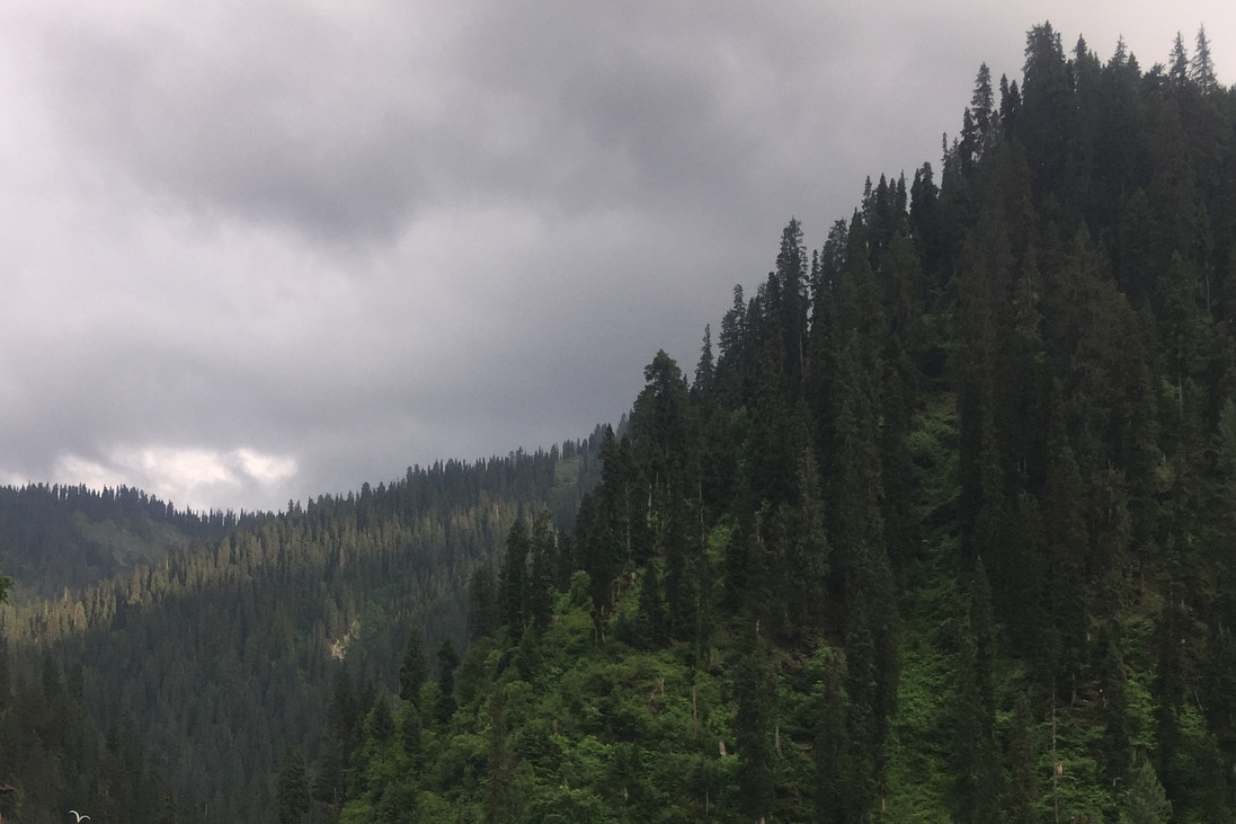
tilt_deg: +4.6
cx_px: 642
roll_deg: -0.4
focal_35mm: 44
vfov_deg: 28.0
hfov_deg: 44.5
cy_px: 887
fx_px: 1510
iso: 32
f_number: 2.2
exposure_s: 1/341
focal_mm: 4.15
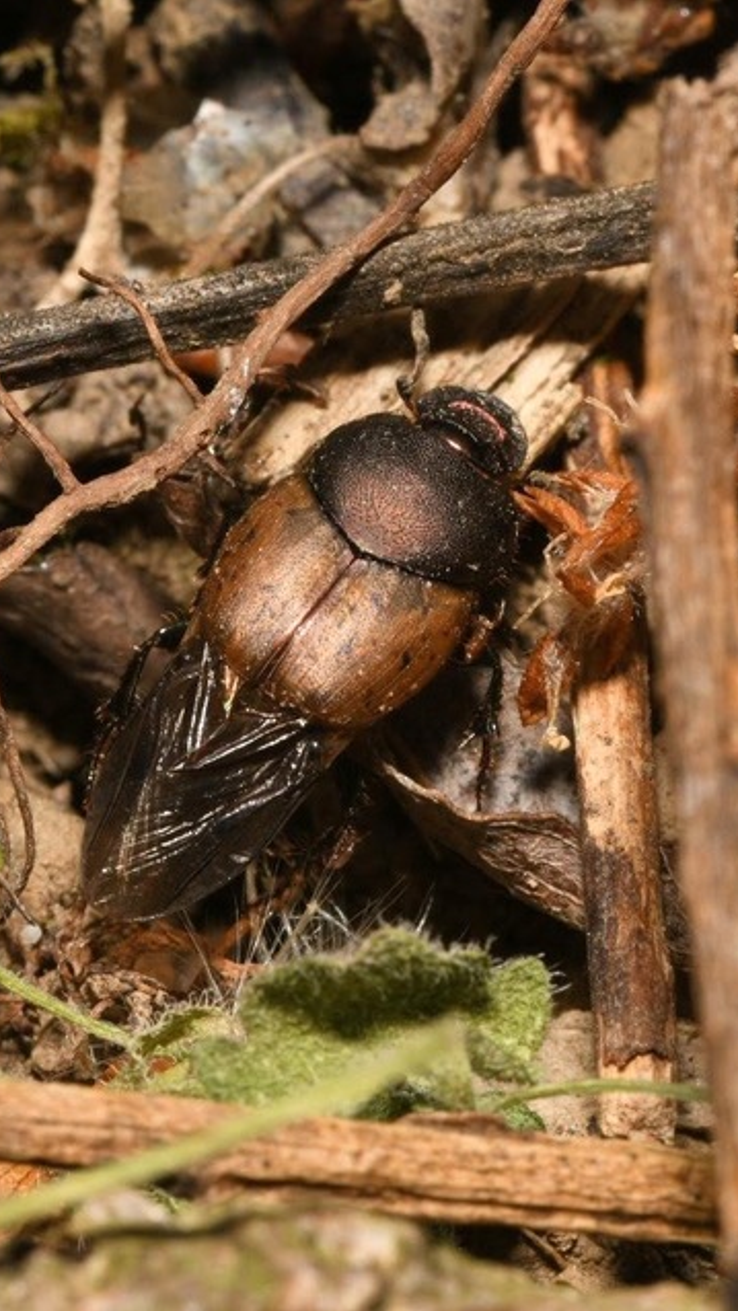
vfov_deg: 13.0
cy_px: 656
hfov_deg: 7.3
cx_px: 349
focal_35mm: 166
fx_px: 5757
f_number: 32
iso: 100
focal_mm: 105
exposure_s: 1/60
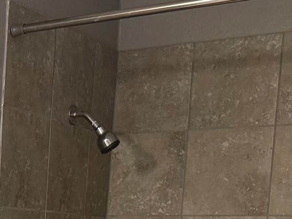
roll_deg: -2.6
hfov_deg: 19.0
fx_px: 818
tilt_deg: -8.5
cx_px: -66
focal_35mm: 97
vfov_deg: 13.8
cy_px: 377
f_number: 1.78
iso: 200
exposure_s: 1/60
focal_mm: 6.76
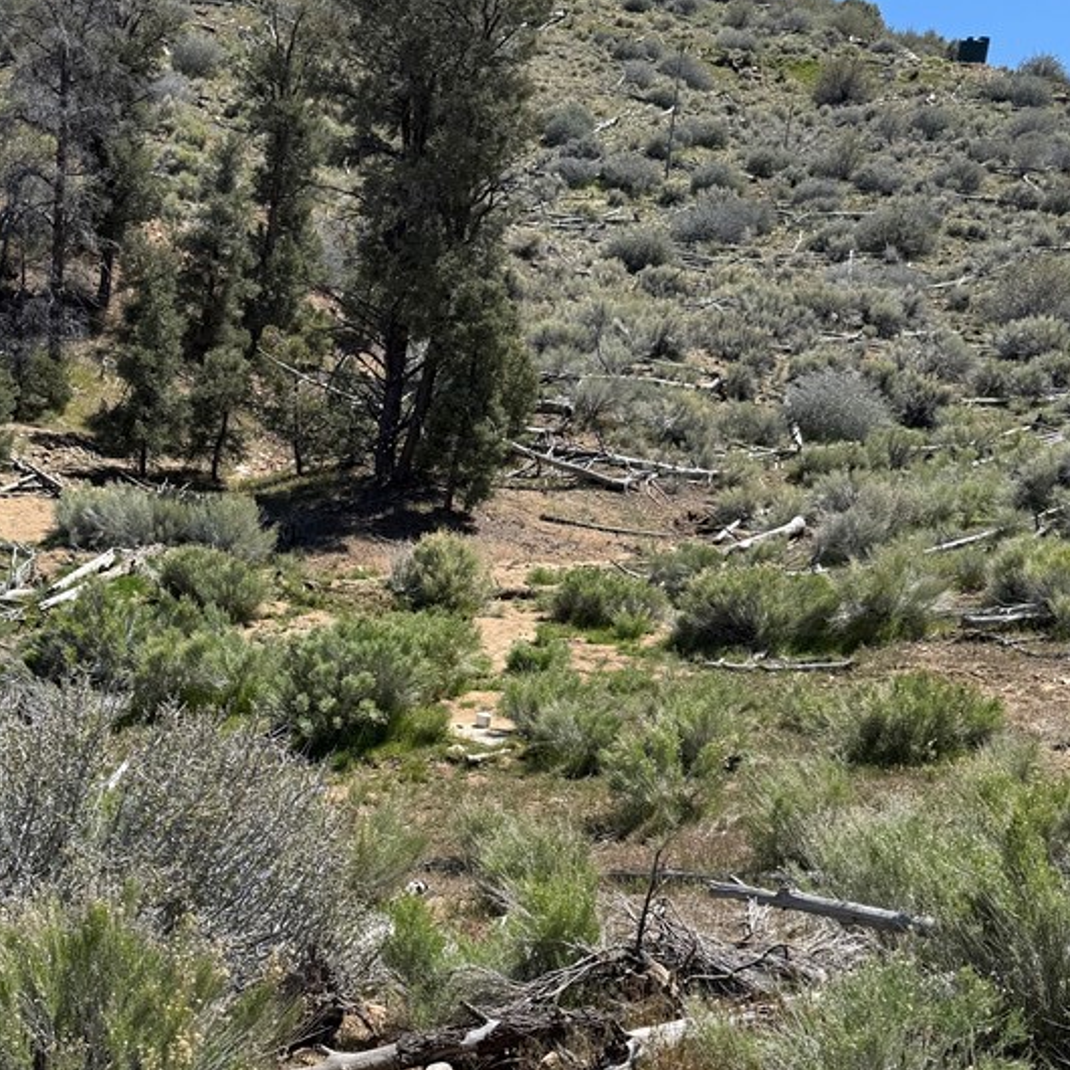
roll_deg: -5.8
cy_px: 781
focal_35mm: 41
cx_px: 341
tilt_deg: -13.3
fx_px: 1434
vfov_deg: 40.0
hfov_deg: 40.3
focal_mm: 6.76
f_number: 1.78
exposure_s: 1/3145
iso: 80
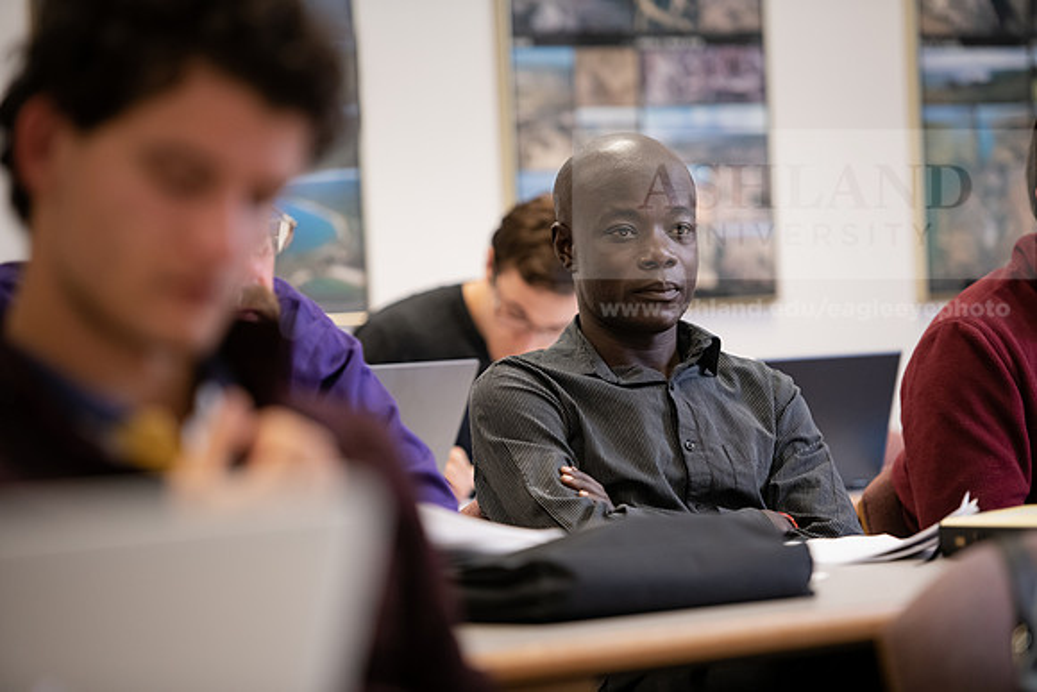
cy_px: 346
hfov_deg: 13.2
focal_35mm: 155
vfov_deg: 8.9
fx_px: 4466
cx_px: 518
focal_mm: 155
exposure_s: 1/200
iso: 1600
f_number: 2.8
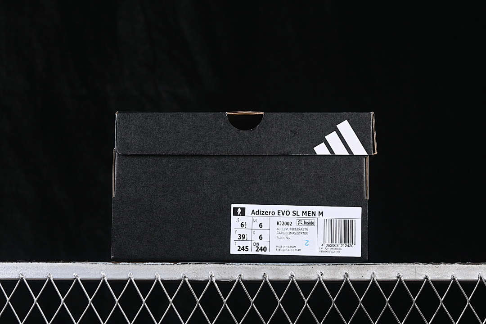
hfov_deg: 27.0
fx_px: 1012
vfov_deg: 18.2
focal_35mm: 75
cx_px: 243
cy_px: 162
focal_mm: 50
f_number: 6.3
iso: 160
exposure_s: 1/60
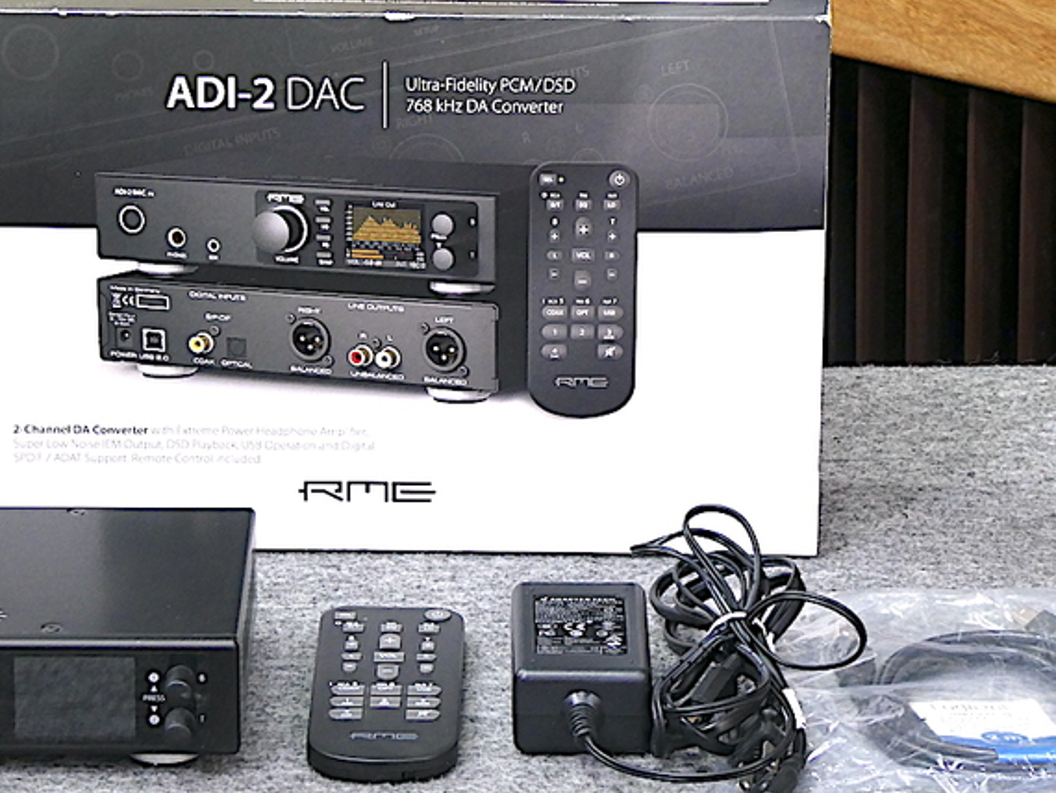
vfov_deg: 9.0
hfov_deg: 12.0
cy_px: 396
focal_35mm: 165
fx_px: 5036
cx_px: 378
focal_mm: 17.5
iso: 200
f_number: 5
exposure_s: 1/5
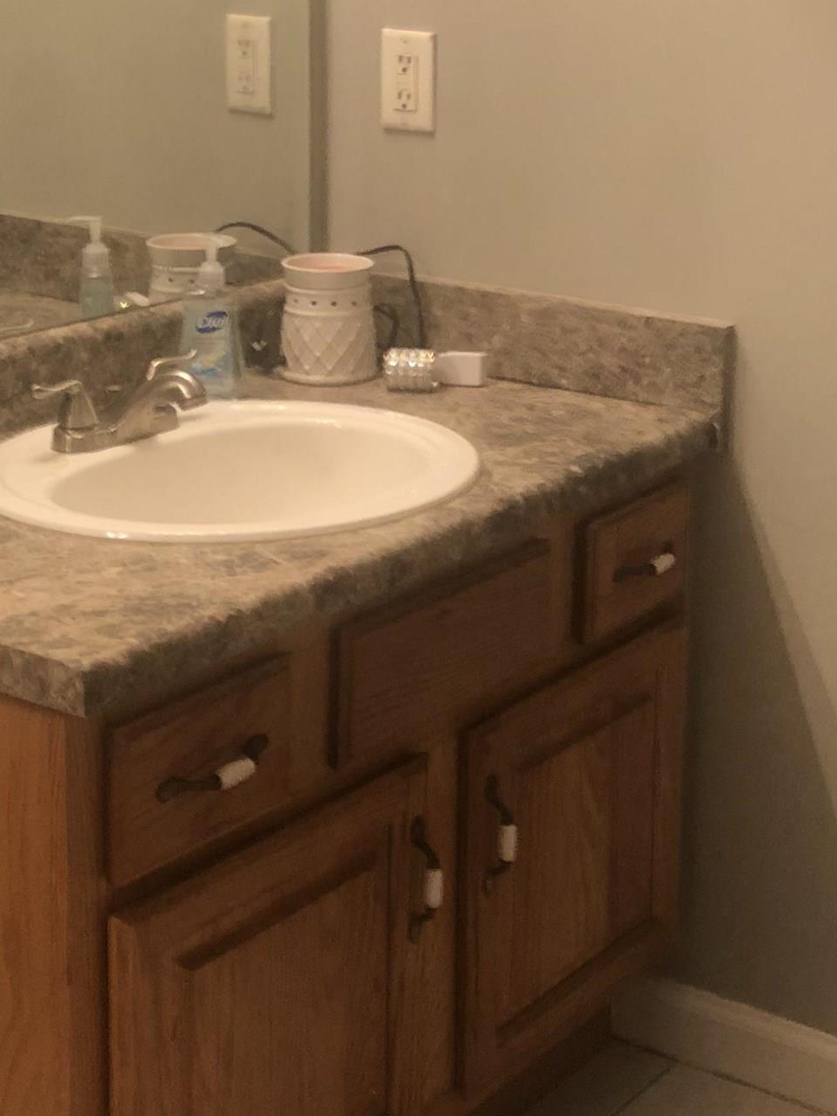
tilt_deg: -8.5
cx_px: 738
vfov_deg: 28.4
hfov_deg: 21.5
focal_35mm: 67
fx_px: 2160
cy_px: 240
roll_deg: -2.4
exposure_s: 1/15
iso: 50
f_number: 1.8
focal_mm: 3.99
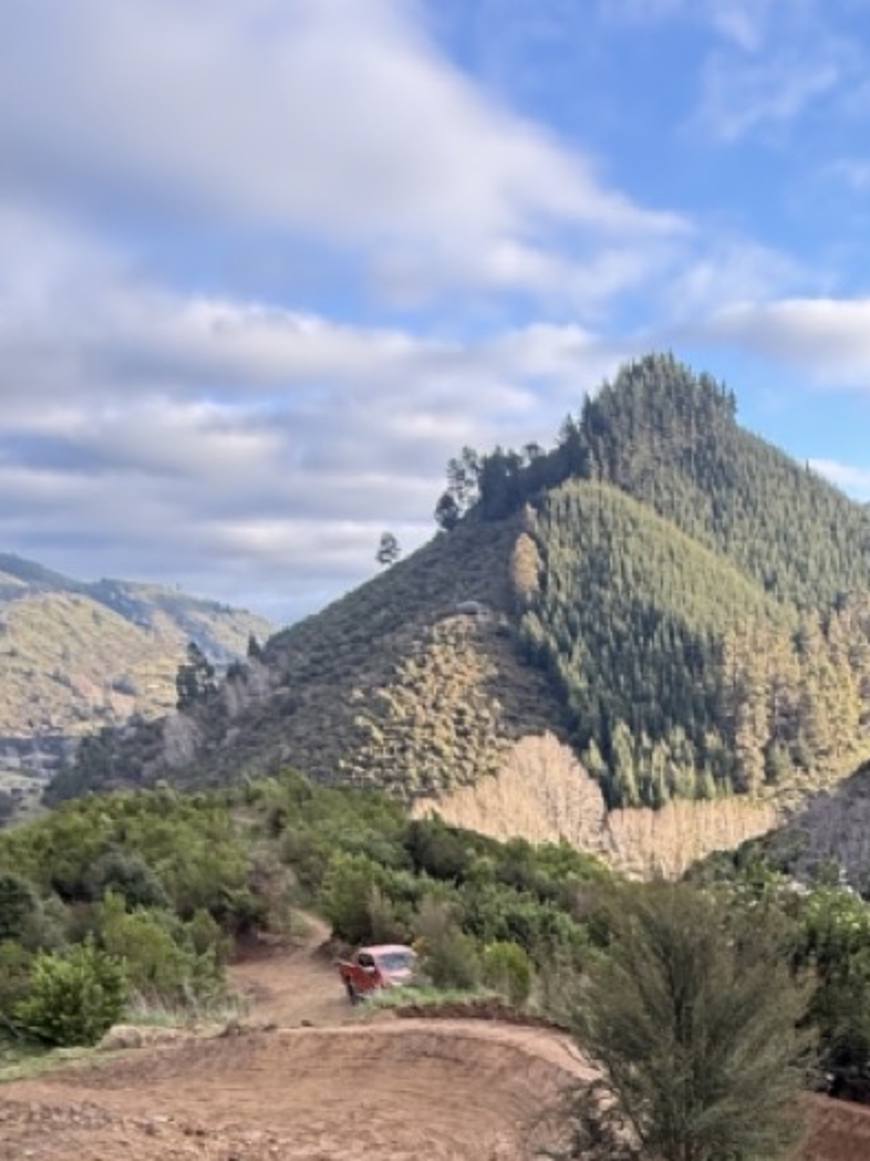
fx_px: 1140
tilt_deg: -29.3
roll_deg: +4.9
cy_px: 1287
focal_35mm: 34
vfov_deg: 42.2
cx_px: 621
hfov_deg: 40.9
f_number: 2.2
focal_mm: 2.22
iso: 64
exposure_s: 1/145
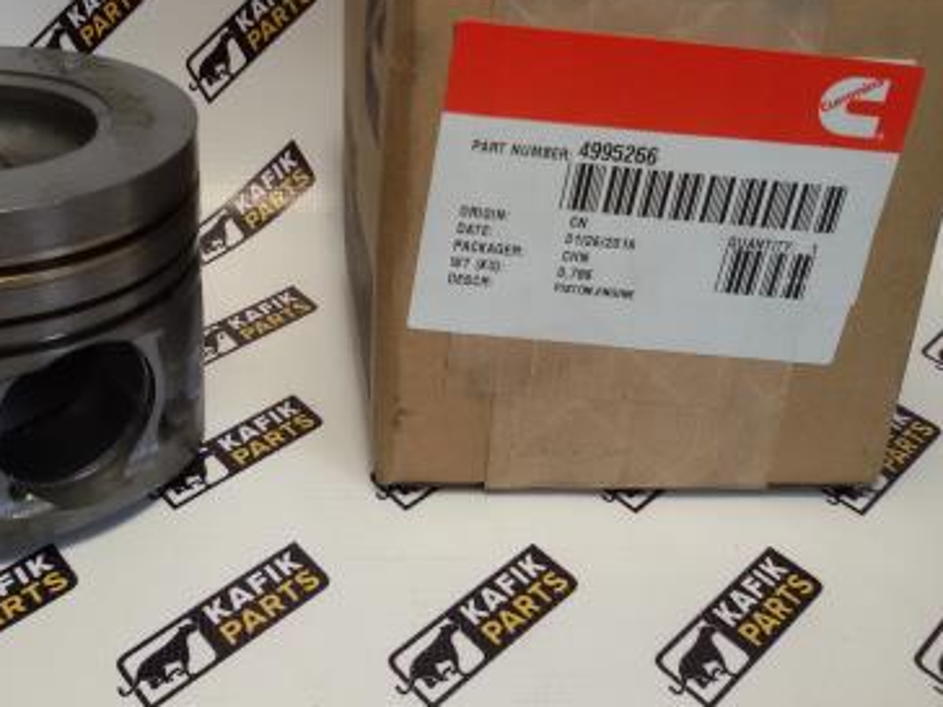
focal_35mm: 46
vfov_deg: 31.4
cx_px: 319
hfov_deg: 40.8
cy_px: 260
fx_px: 1253
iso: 50
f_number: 2.4
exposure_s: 1/33
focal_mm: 2.93
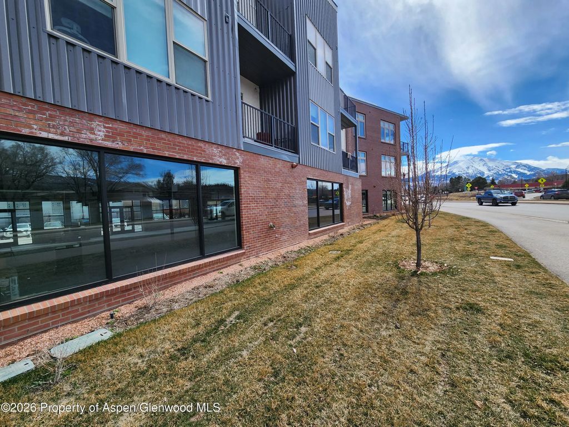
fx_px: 214
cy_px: 214
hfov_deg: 106.2
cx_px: 284
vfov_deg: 89.9
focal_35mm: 13
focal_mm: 2.2
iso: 50
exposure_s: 1/1983
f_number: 2.2
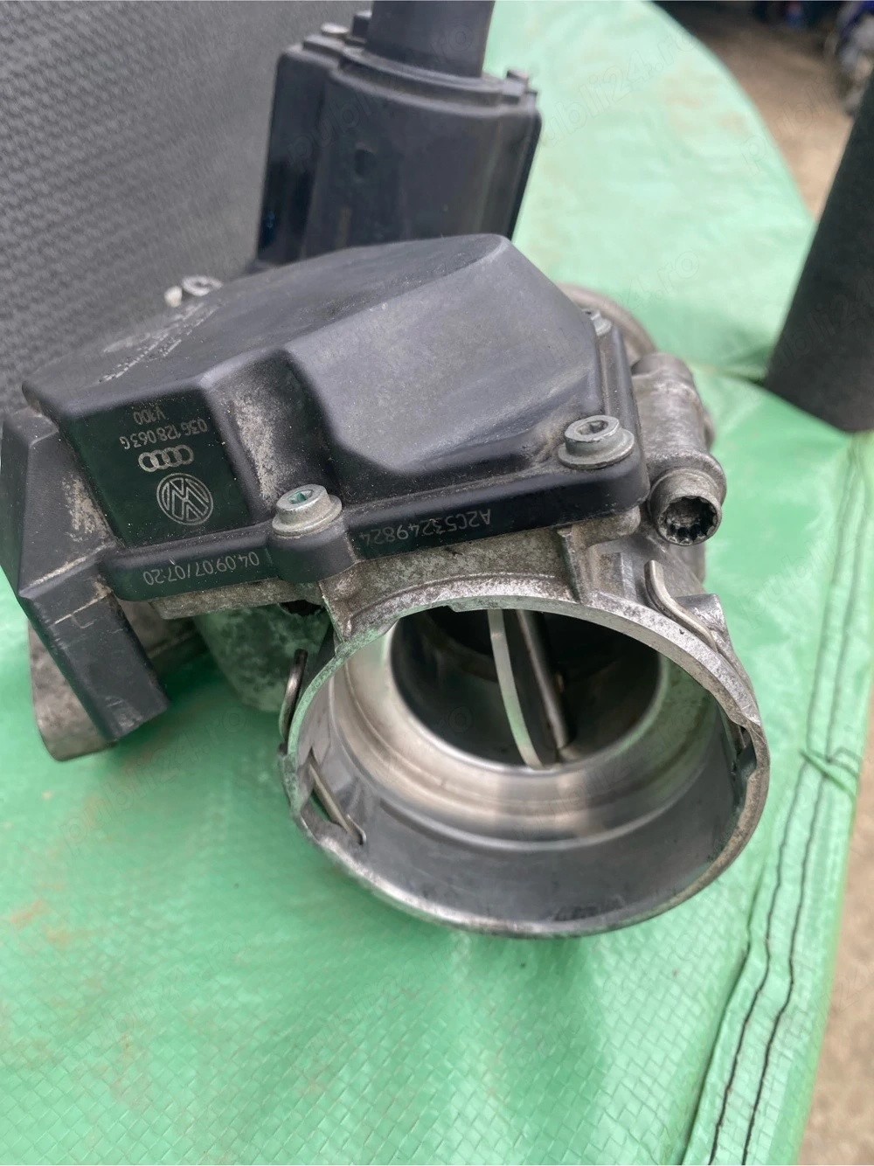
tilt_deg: -40.2
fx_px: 842
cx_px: 437
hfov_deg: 54.9
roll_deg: -9.3
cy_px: 583
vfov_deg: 69.4
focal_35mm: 25
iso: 32
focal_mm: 4.25
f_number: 1.8
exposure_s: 1/198
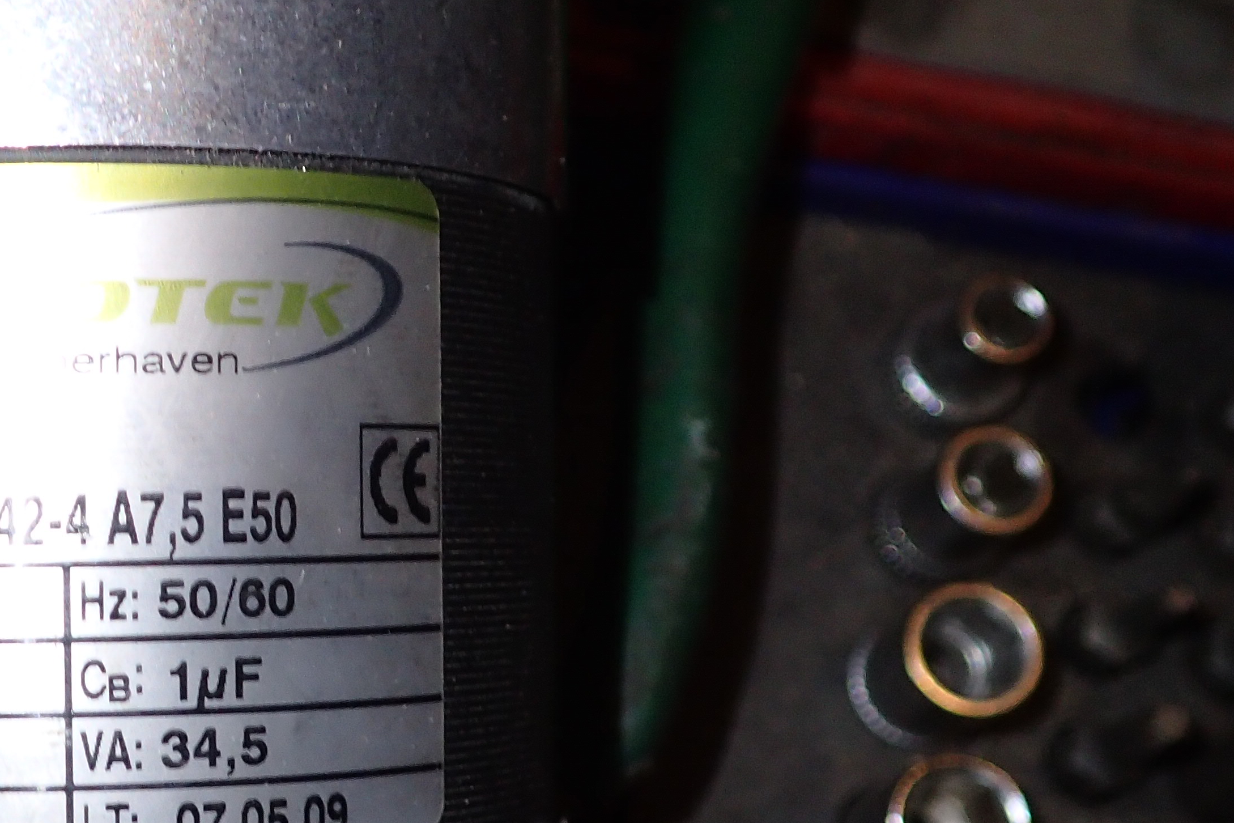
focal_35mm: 66
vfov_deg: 20.6
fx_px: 2262
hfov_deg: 29.3
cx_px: 126
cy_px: 537
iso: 250
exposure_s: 1/30
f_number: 2.3
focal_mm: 5.5
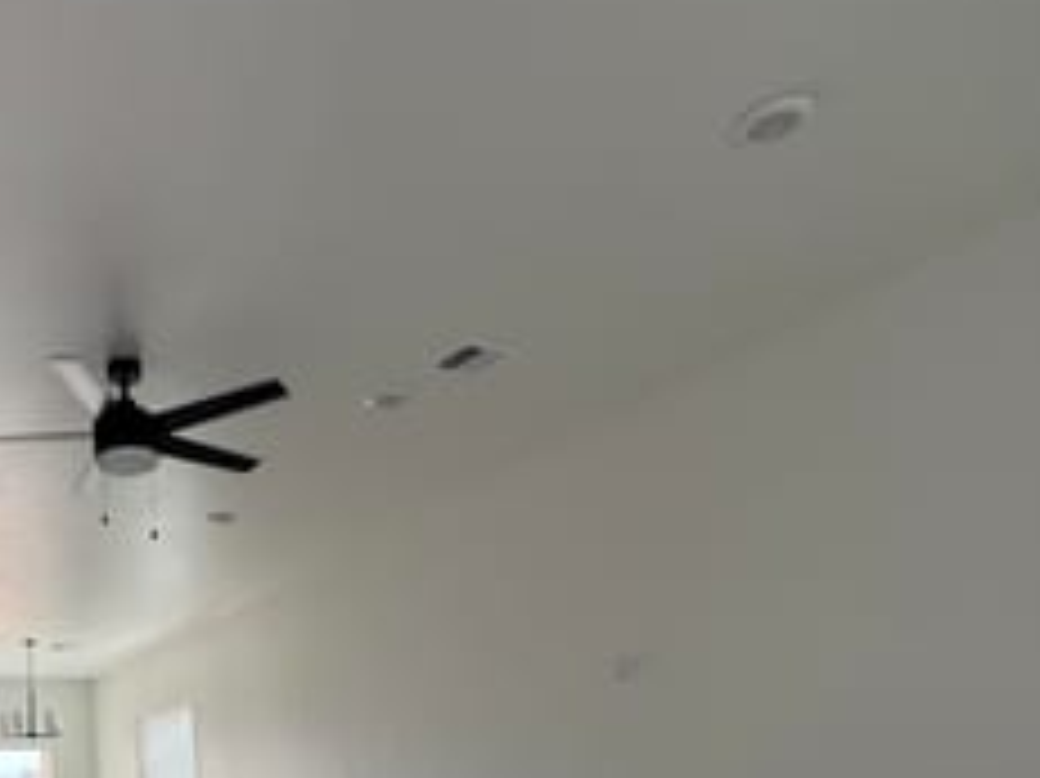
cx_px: 171
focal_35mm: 34
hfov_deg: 49.9
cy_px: 805
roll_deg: +2.7
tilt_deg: +0.1
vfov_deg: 36.8
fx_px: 1021
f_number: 2.2
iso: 40
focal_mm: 2.22
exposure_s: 1/242
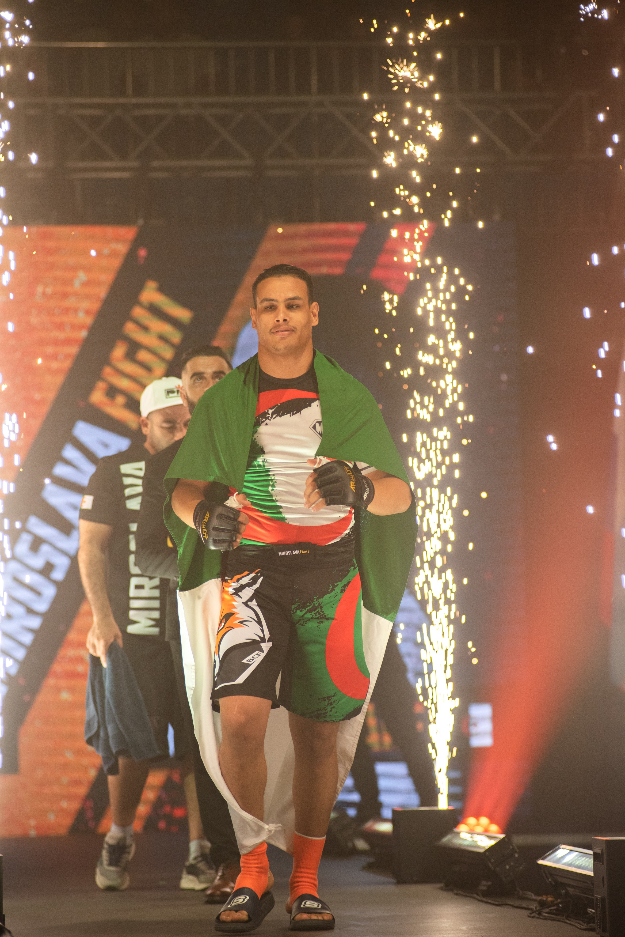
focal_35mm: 160
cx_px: 312
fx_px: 4163
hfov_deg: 8.6
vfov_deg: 12.8
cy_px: 468
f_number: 4
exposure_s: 1/640
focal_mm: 160
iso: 1250
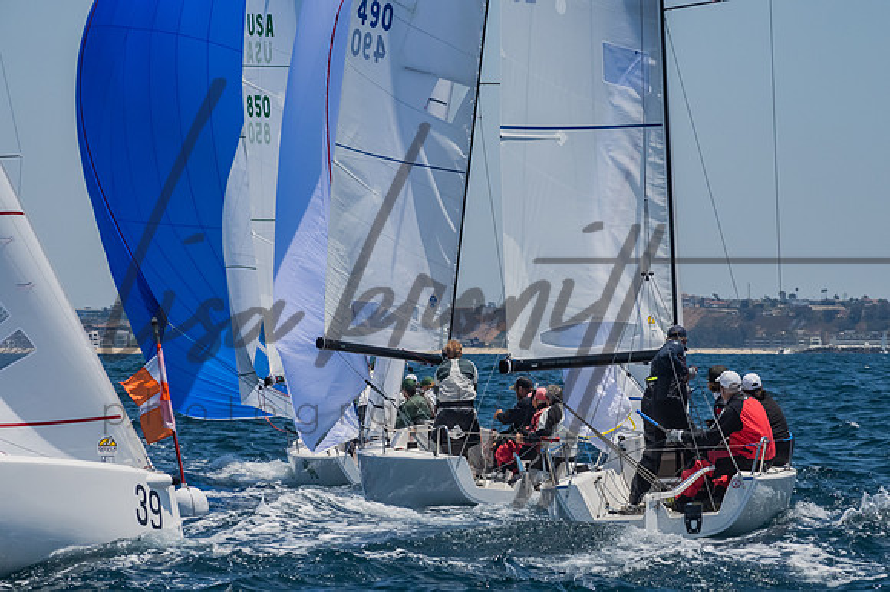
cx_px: 445
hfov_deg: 8.6
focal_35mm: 240
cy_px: 296
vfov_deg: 5.7
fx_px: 5930
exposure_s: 1/1600
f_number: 14
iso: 640
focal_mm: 160
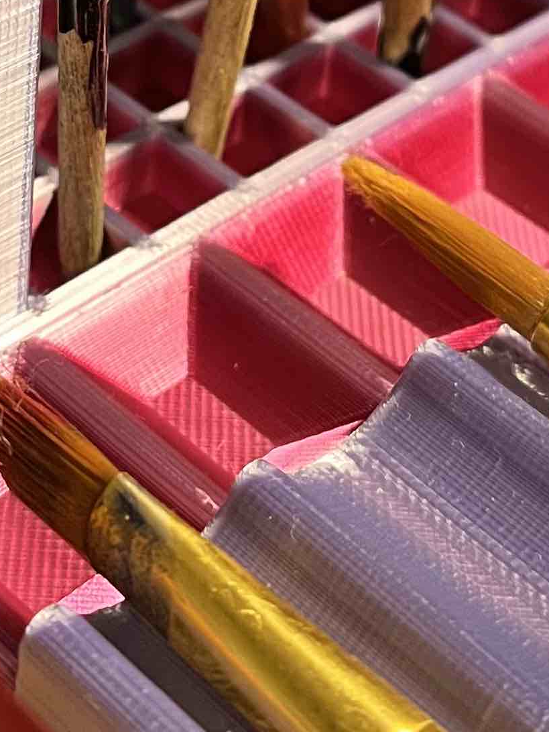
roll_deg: -6.5
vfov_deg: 19.8
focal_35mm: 96
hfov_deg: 15.4
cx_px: 253
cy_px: -19
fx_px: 2030
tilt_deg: -34.9
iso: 400
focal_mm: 5.1
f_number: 1.6
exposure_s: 1/40
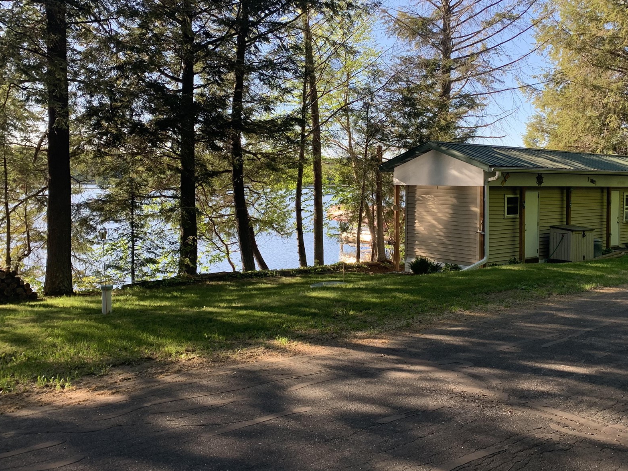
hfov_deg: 53.7
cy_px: 196
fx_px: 617
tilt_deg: -1.1
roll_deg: -1.0
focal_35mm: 34
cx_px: 367
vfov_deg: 41.7
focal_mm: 4.25
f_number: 1.8
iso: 25
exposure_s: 1/360
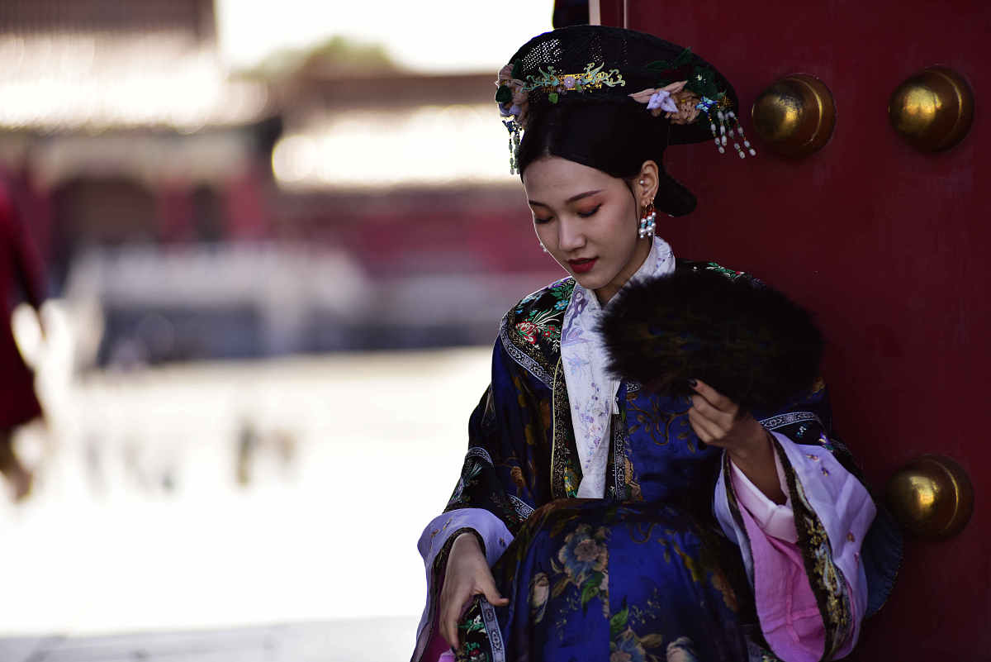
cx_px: 496
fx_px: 5507
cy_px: 331
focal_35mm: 200
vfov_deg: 6.9
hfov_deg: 10.3
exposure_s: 1/1000
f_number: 2.8
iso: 200
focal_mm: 200
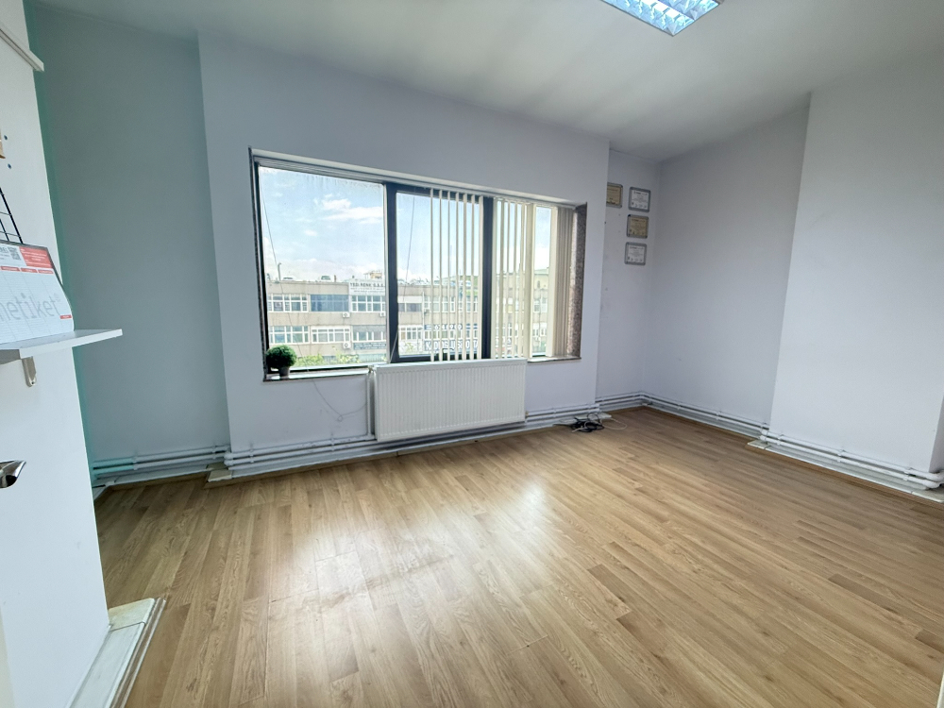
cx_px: 472
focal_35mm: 14
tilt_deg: -6.6
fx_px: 382
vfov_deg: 85.7
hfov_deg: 102.1
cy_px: 354
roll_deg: -0.8
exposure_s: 1/100
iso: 320
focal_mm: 2.22
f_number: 2.2
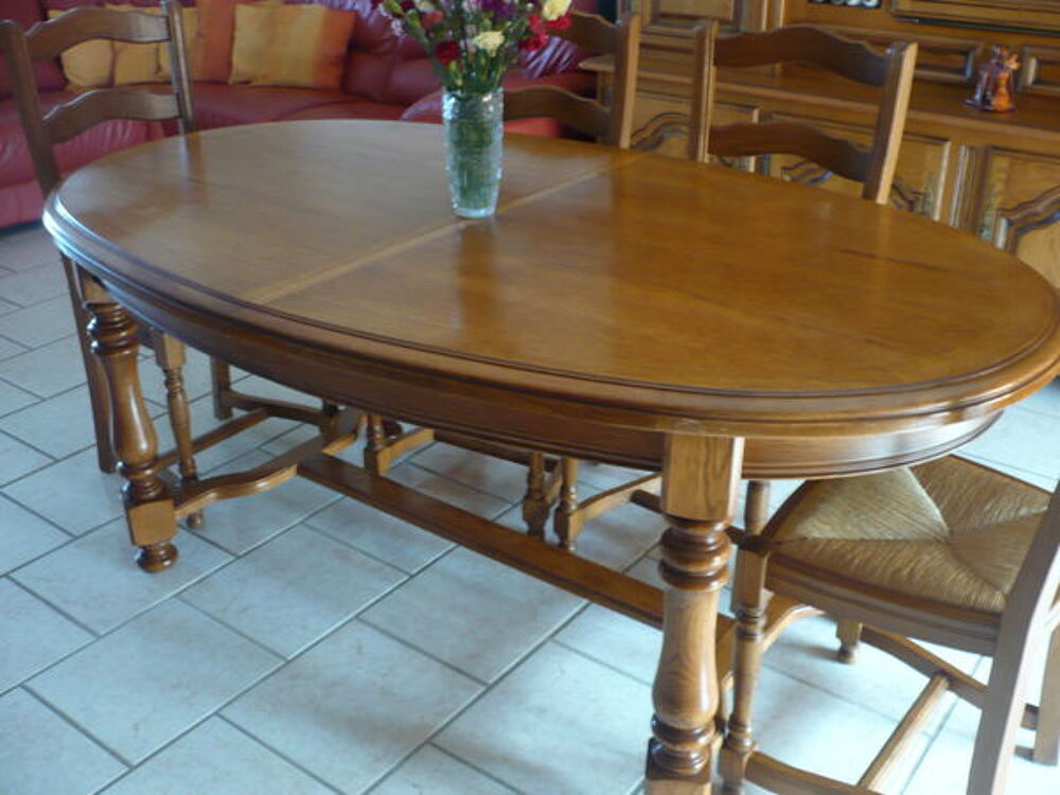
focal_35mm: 35
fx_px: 1072
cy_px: 398
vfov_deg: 40.7
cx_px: 530
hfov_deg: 52.6
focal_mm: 5.8
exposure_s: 1/8
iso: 200
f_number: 2.8
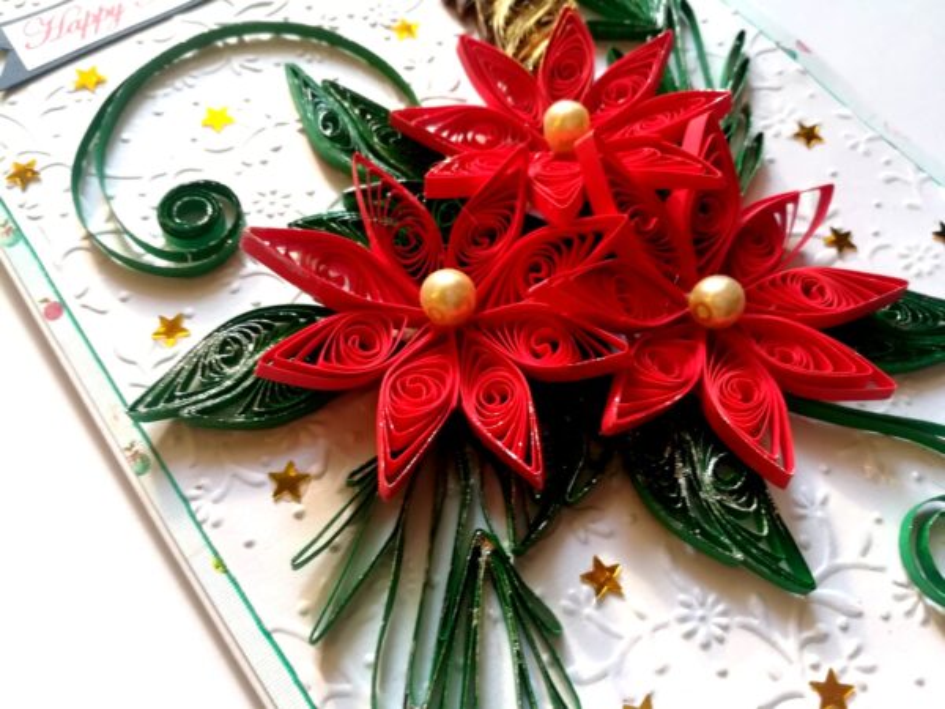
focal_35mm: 26
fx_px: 710
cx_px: 472
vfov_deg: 53.1
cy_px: 354
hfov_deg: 67.3
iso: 80
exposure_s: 1/50
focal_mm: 3.83
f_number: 2.2
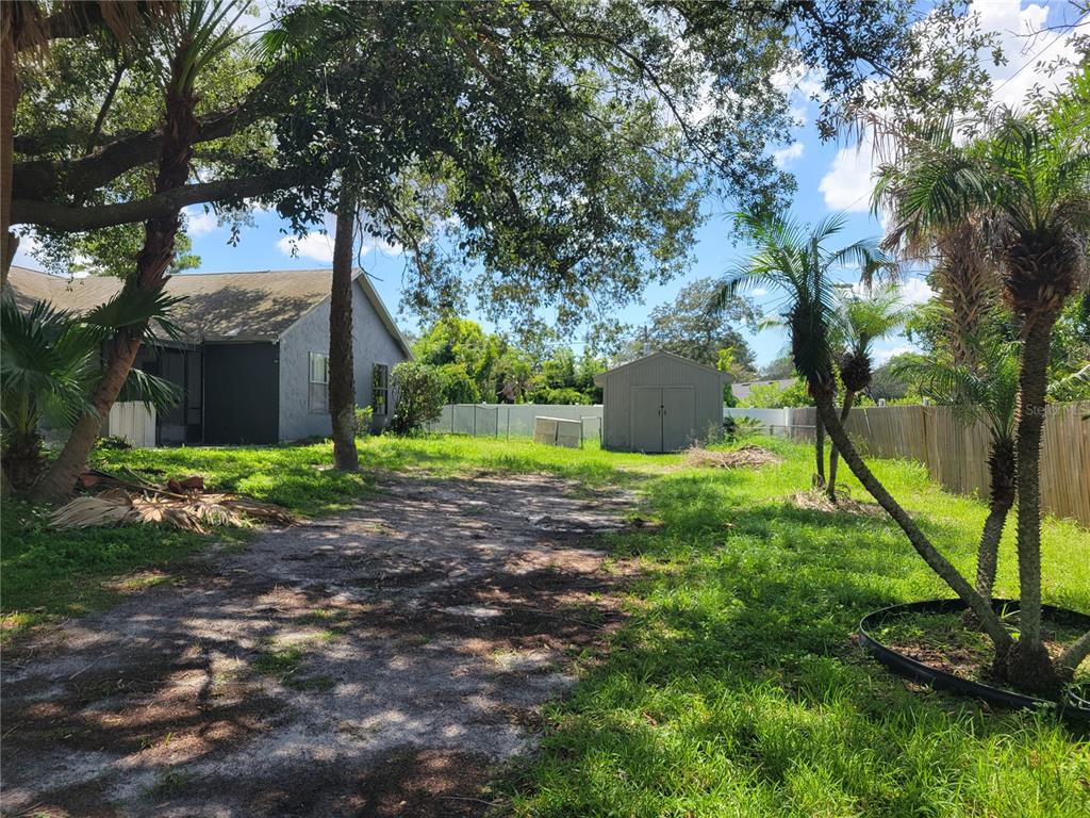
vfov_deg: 53.1
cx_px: 545
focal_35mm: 26
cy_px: 409
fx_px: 819
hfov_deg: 67.3
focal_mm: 5.4
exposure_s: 1/1176
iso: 40
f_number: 1.8
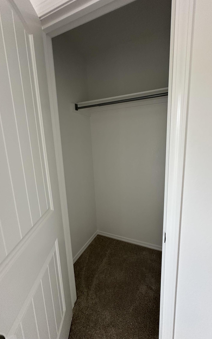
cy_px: 168
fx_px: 139
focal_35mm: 15
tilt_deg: -9.7
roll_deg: +1.3
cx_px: 111
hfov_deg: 74.8
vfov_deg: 101.5
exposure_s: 1/99
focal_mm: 2.22
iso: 200
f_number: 2.2
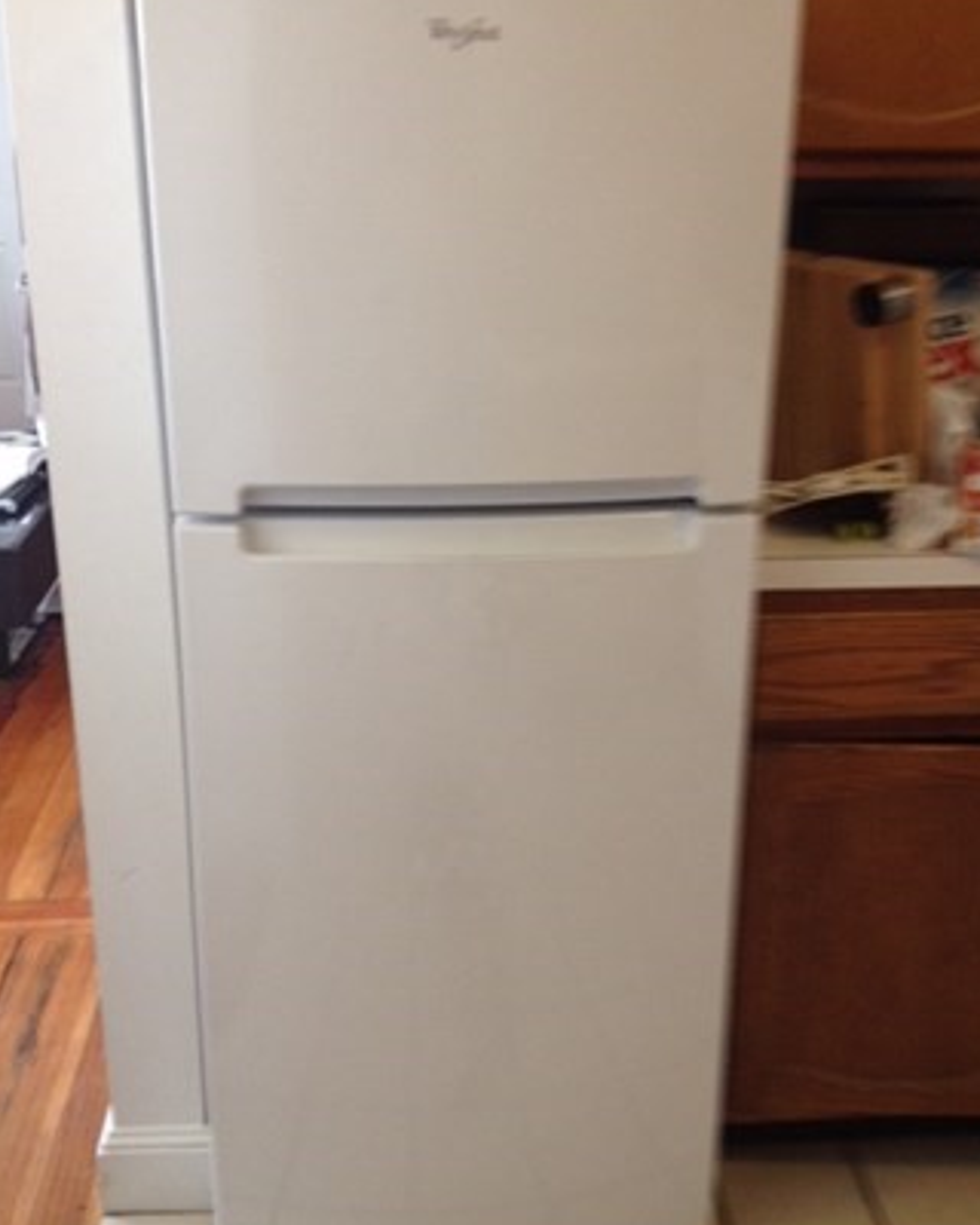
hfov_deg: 36.5
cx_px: 490
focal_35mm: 41
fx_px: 1486
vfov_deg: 44.8
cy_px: 573
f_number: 2.4
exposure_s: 1/20
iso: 160
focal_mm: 4.28
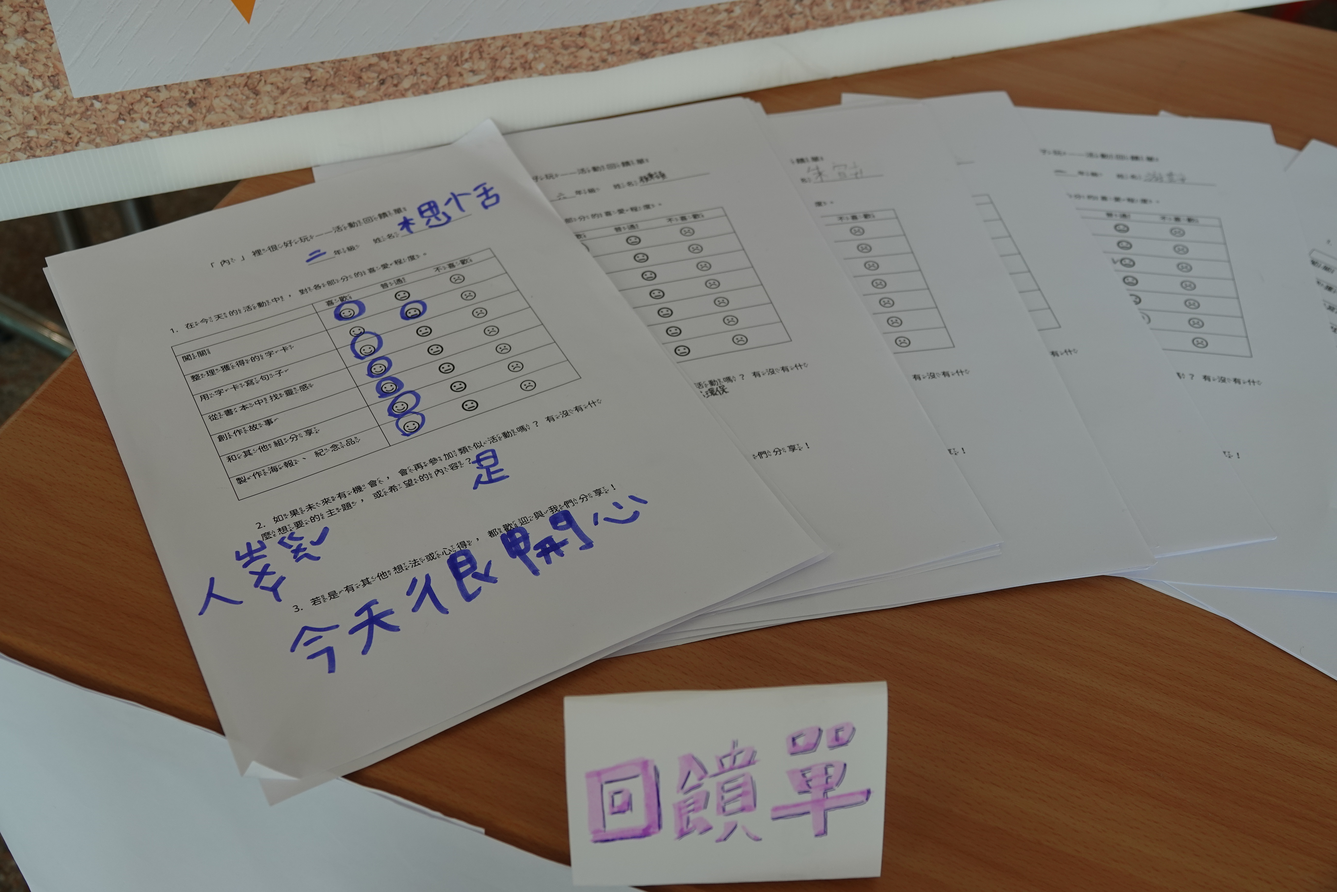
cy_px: 446
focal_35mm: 39
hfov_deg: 49.6
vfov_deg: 34.2
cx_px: 668
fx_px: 1448
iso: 100
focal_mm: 14.16
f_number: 3.2
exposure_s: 1/100
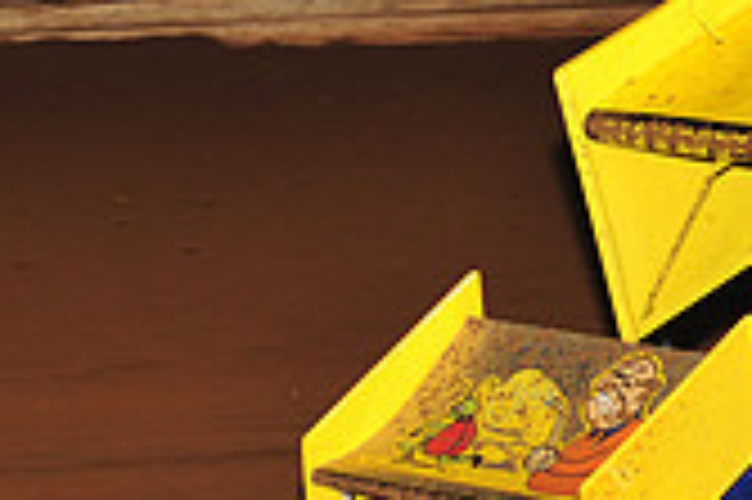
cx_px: 869
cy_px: 90
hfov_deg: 6.9
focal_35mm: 299
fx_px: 6240
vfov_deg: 4.6
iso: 1000
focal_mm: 86
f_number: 7.1
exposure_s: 1/320
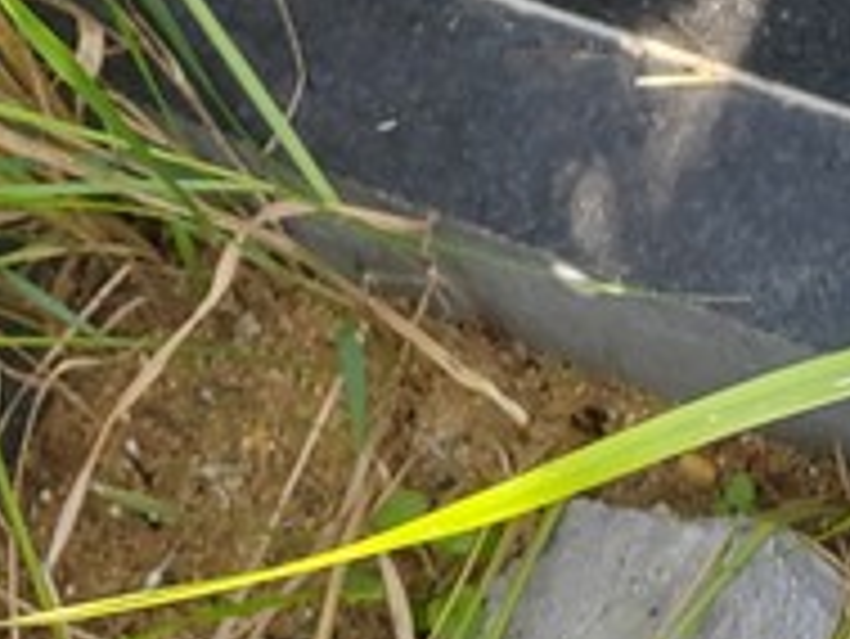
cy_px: -680
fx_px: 2801
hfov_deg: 16.6
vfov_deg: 11.6
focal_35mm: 114
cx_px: 1003
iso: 100
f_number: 1.9
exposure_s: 1/330
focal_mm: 5.52
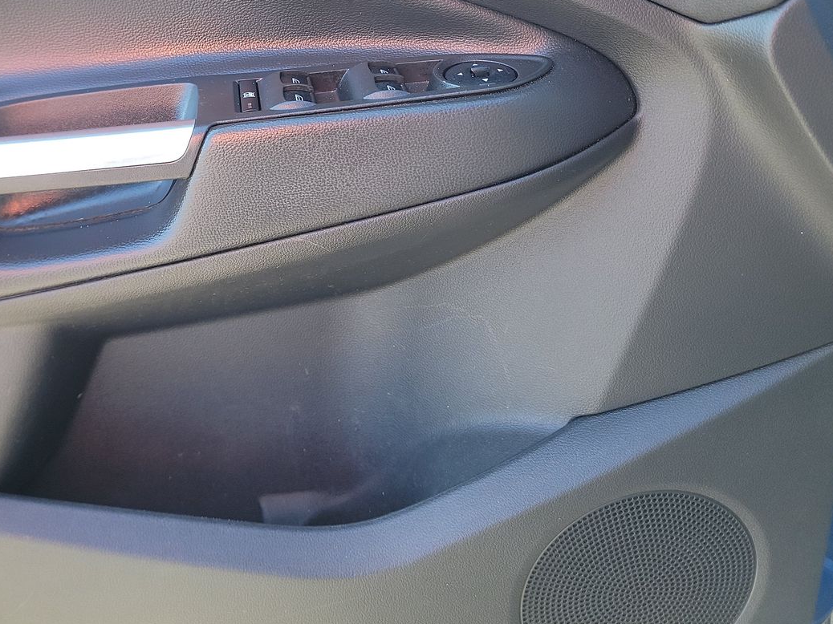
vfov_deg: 37.7
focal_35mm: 37
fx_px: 890
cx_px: 227
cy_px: 158
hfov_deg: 48.6
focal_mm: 6.7
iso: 92
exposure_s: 1/59
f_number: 1.8
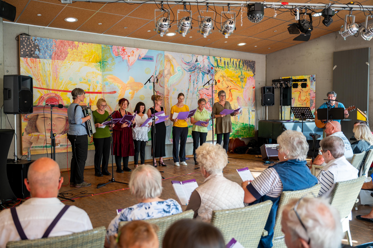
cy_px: 124
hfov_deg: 57.3
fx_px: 342
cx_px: 186
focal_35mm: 33
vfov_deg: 39.9
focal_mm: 33
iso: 140
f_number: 2.8
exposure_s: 1/40
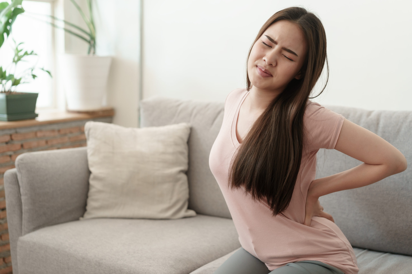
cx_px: 206
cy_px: 137
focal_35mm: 55
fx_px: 629
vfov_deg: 24.6
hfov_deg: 36.2
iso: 1000
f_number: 2.8
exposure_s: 1/125
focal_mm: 55
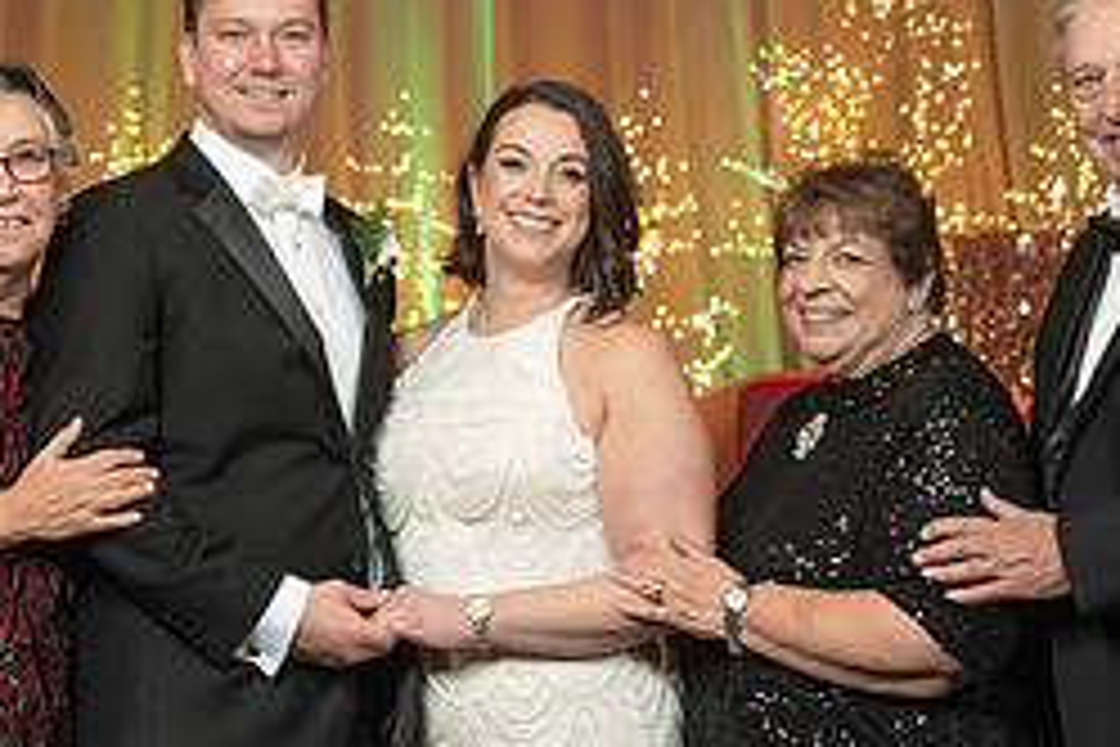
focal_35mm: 114
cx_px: 384
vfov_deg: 12.0
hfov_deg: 17.9
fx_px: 3546
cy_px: 286
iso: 2000
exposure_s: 1/100
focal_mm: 48
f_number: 4
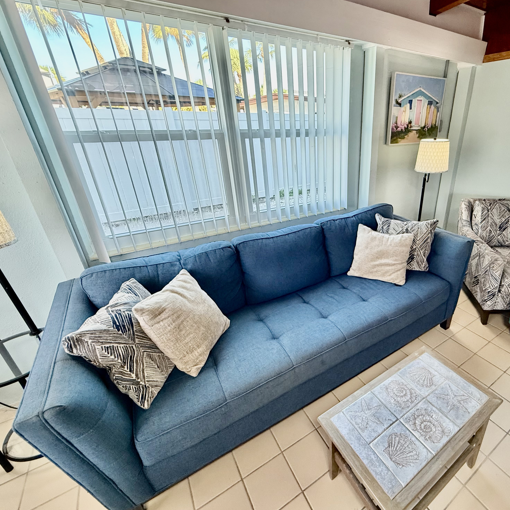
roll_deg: +0.2
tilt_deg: -24.8
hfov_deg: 81.6
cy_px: 252
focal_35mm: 17
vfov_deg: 84.0
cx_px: 333
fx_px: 283
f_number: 2.2
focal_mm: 2.22
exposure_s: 1/120
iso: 400
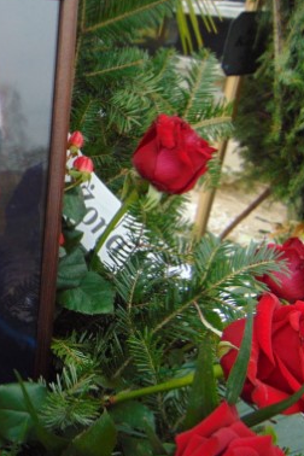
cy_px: 252
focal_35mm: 44
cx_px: -69
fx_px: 557
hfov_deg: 26.7
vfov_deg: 44.4
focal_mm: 4.5
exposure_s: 1/30
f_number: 3
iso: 200
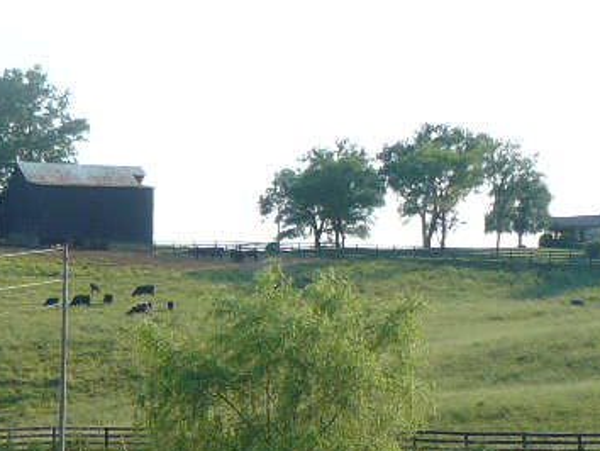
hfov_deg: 14.9
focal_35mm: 130
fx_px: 2255
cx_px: 22
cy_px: 746
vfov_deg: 10.8
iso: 100
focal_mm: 6
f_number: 3.6
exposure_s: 1/500
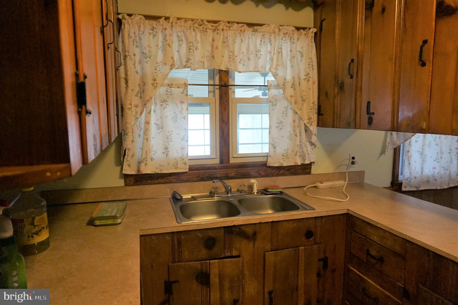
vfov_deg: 53.1
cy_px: 152
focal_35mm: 24
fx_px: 305
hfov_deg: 73.8
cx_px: 229
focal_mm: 16
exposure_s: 1/160
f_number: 3.5
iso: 1600
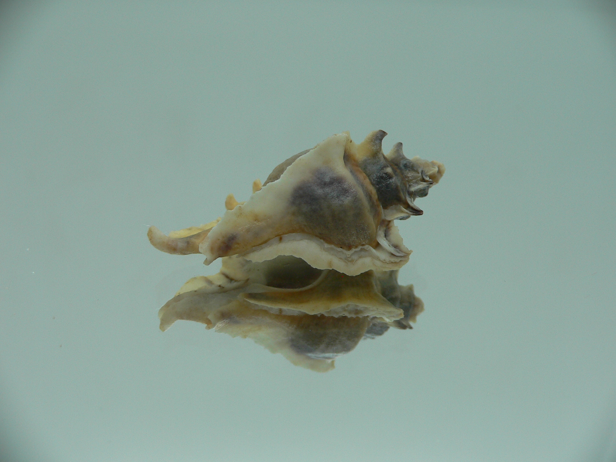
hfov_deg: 52.6
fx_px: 623
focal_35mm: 35
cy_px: 231
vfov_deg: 40.7
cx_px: 308
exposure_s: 1/60
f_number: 2.8
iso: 80
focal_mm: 4.6
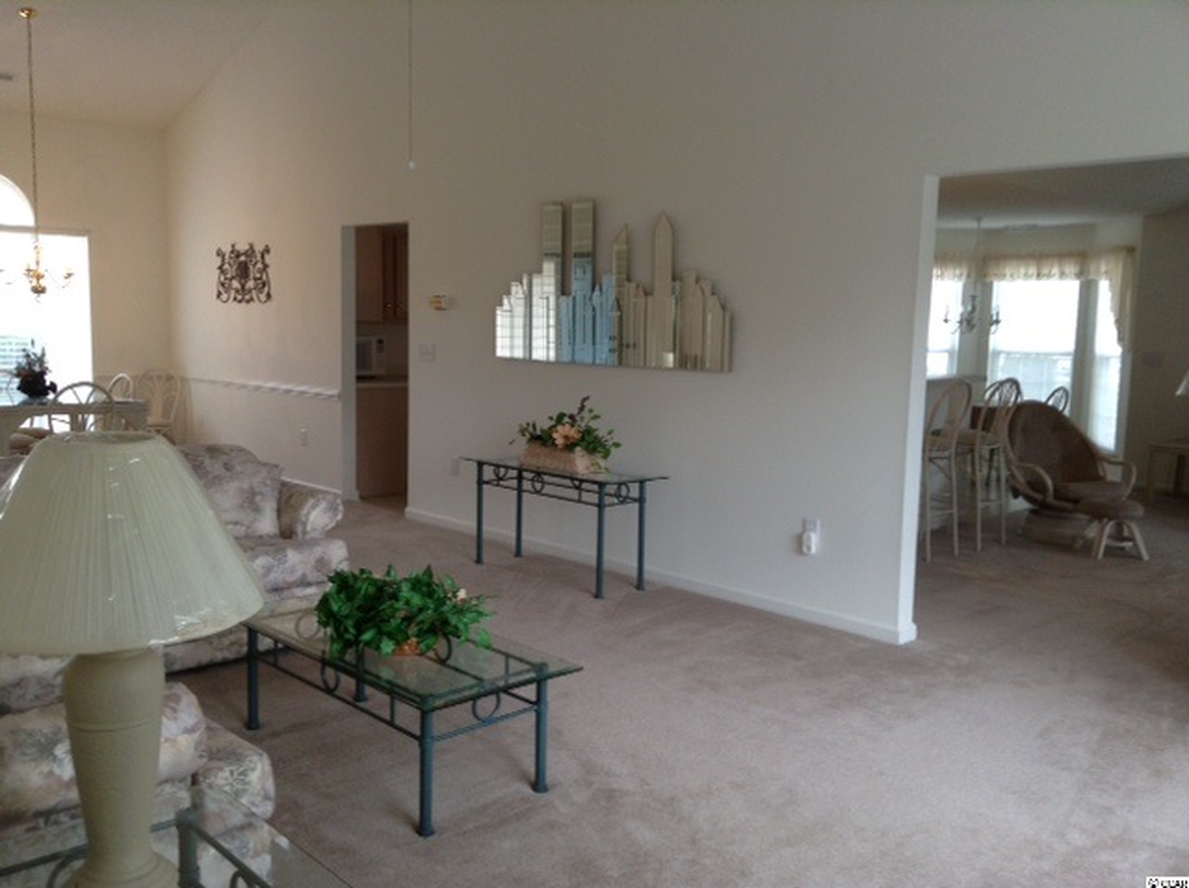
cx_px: 594
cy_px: 444
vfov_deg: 42.8
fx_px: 1132
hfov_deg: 55.4
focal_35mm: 33
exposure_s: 1/24
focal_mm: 3.3
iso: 40
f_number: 2.4
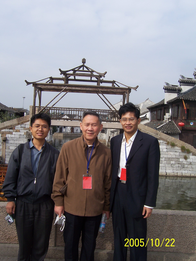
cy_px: 130
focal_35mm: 36
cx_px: 98
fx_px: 272
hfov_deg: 39.7
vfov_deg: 51.4
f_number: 4.8
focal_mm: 6
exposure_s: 1/500
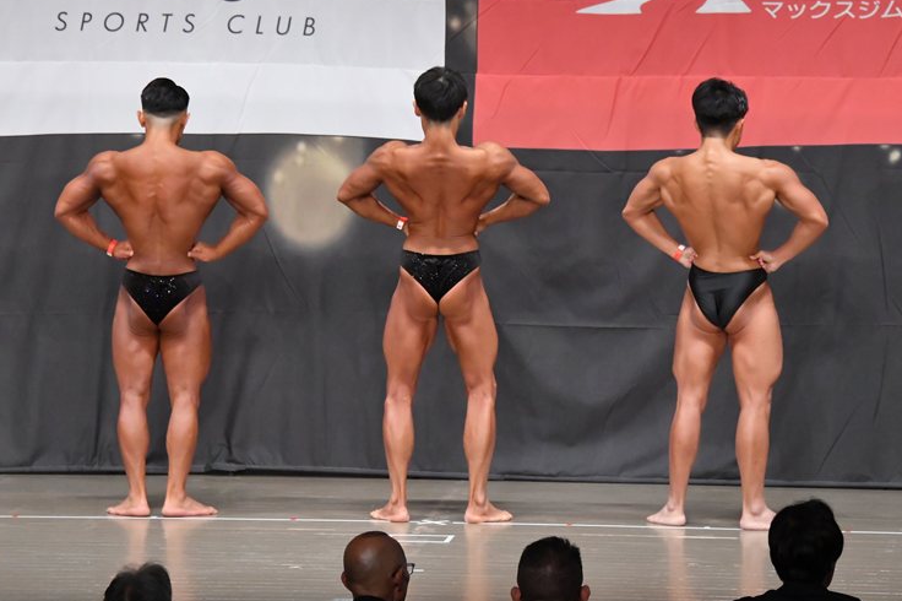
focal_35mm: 197
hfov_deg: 10.4
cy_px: 298
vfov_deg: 7.0
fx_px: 4933
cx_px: 465
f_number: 5.6
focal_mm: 125
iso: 6400
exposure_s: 1/400
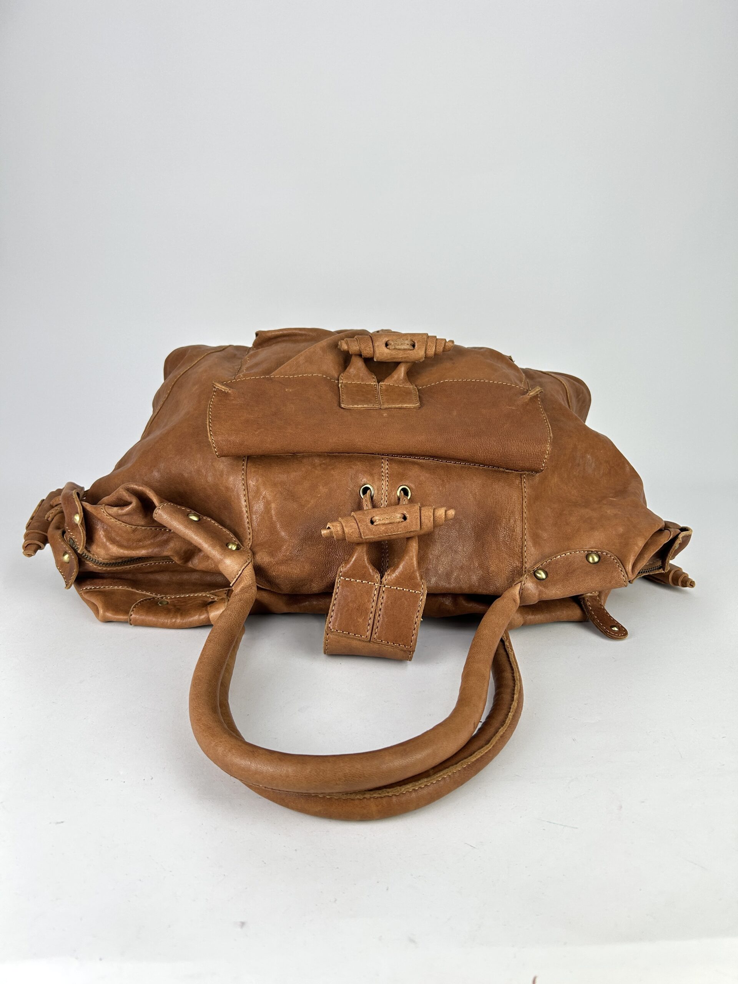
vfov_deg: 67.3
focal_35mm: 26
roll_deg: -2.0
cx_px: 369
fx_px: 739
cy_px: 492
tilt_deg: -16.6
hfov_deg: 53.1
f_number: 1.5
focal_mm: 5.7
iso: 32
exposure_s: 1/132
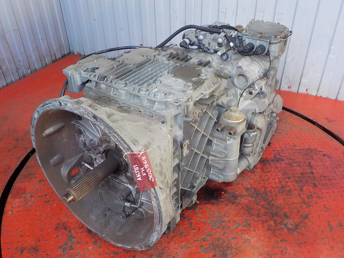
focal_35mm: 30
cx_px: 172
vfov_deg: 46.8
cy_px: 129
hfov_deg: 60.0
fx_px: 298
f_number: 3.3
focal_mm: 4.1
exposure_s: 1/40
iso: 125
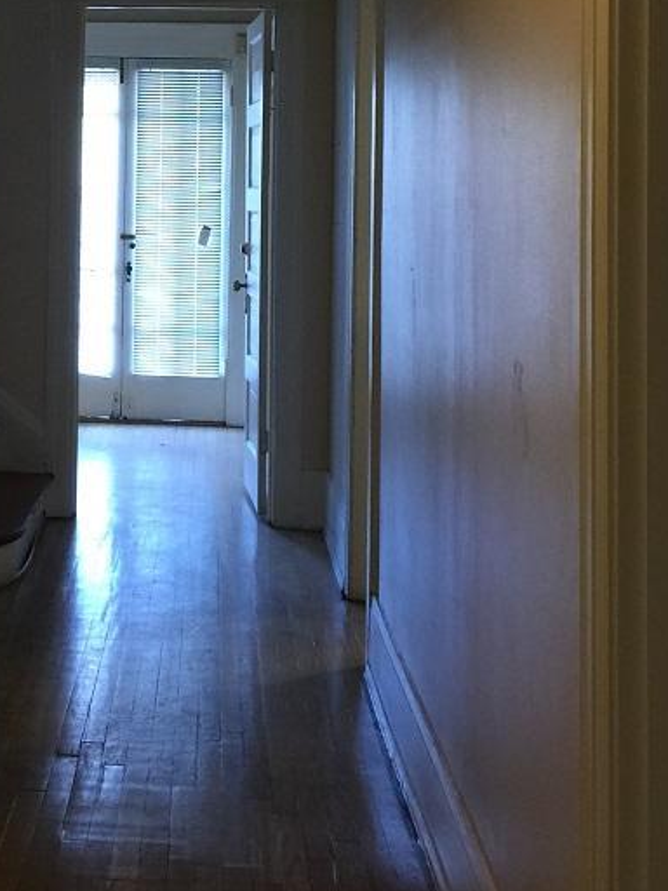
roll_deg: -0.3
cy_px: 113
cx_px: 38
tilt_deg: +2.5
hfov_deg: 21.0
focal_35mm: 68
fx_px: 1750
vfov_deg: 27.7
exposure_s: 1/15
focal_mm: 4.15
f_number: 2.2
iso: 64
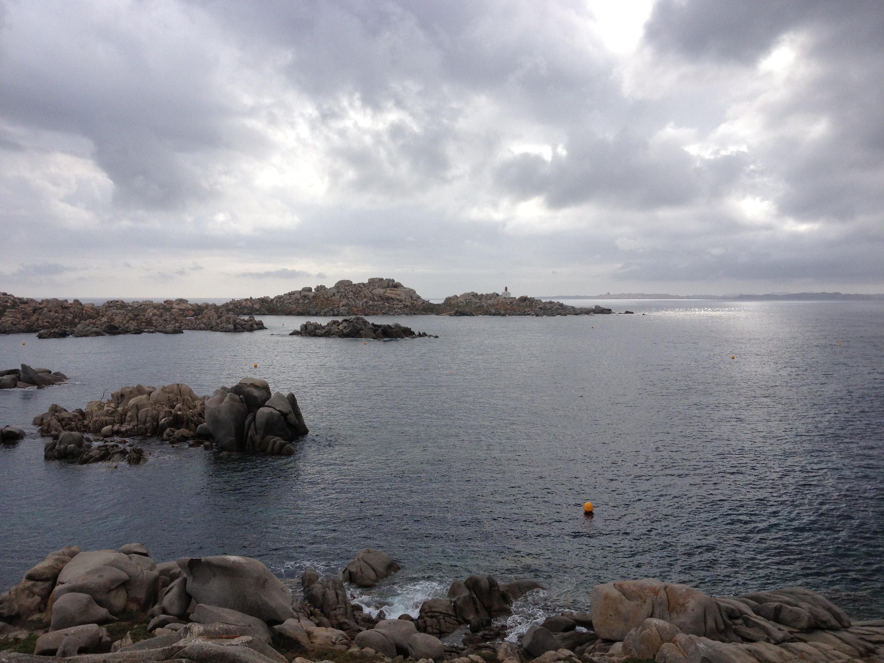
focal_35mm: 35
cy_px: 332
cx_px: 442
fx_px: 894
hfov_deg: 52.6
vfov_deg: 40.7
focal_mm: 4.28
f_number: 2.4
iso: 64
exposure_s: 1/986
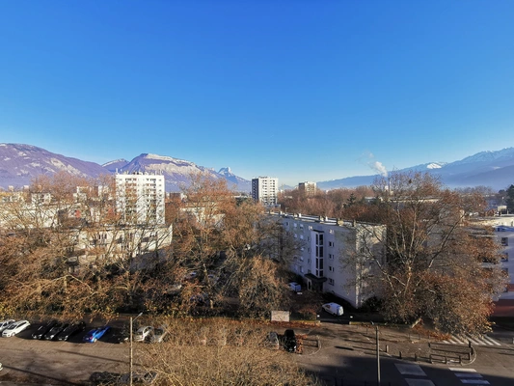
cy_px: 193
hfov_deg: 91.0
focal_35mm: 17
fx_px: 252
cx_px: 257
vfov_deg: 74.8
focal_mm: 2.26
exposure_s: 1/876
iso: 50
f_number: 2.2
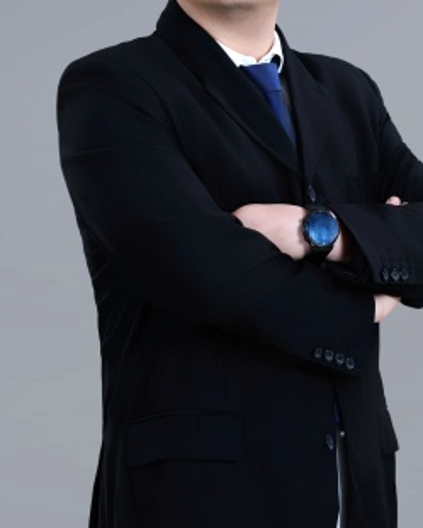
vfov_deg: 11.1
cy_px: 227
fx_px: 2706
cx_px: 272
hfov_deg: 8.9
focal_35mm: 173
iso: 100
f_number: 9
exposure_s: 1/125
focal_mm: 85
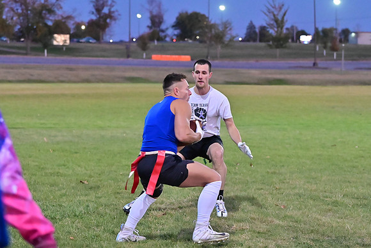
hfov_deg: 17.3
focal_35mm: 118
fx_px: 1216
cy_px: 124
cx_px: 186
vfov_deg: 11.6
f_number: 4
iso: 6400
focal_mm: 79
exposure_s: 1/500
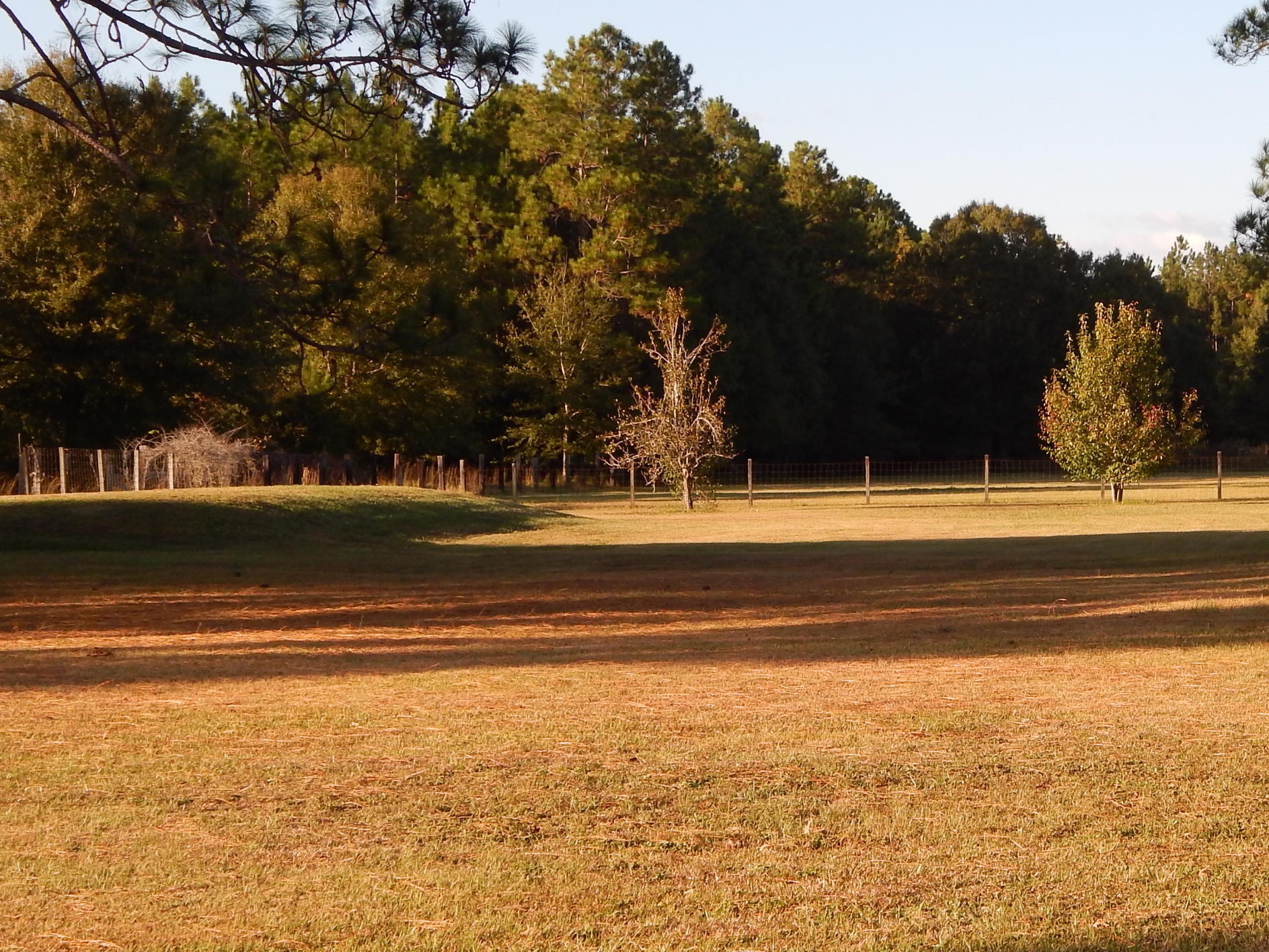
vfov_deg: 15.2
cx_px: 993
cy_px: 584
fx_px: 3556
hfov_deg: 20.0
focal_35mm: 97
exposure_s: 1/400
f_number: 4
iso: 125
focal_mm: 10.9
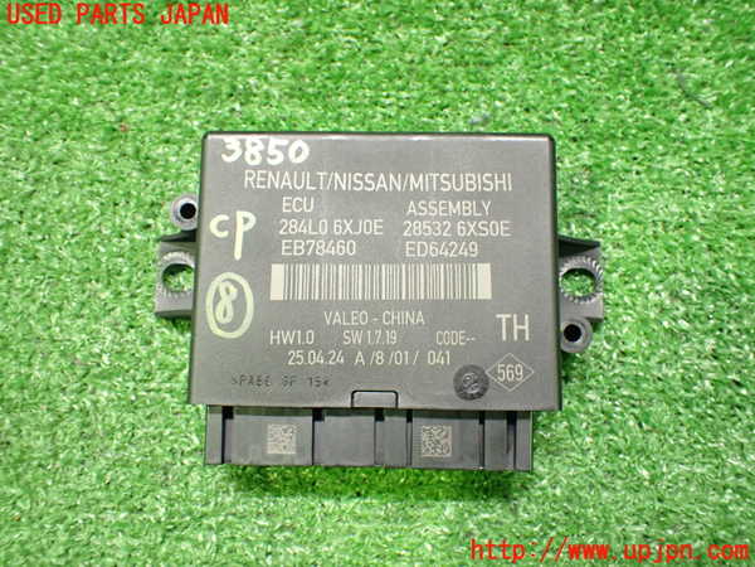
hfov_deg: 60.0
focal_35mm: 30
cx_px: 378
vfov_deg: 46.8
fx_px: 654
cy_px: 284
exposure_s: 1/30
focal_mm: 5.4
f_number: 2.3
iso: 1000
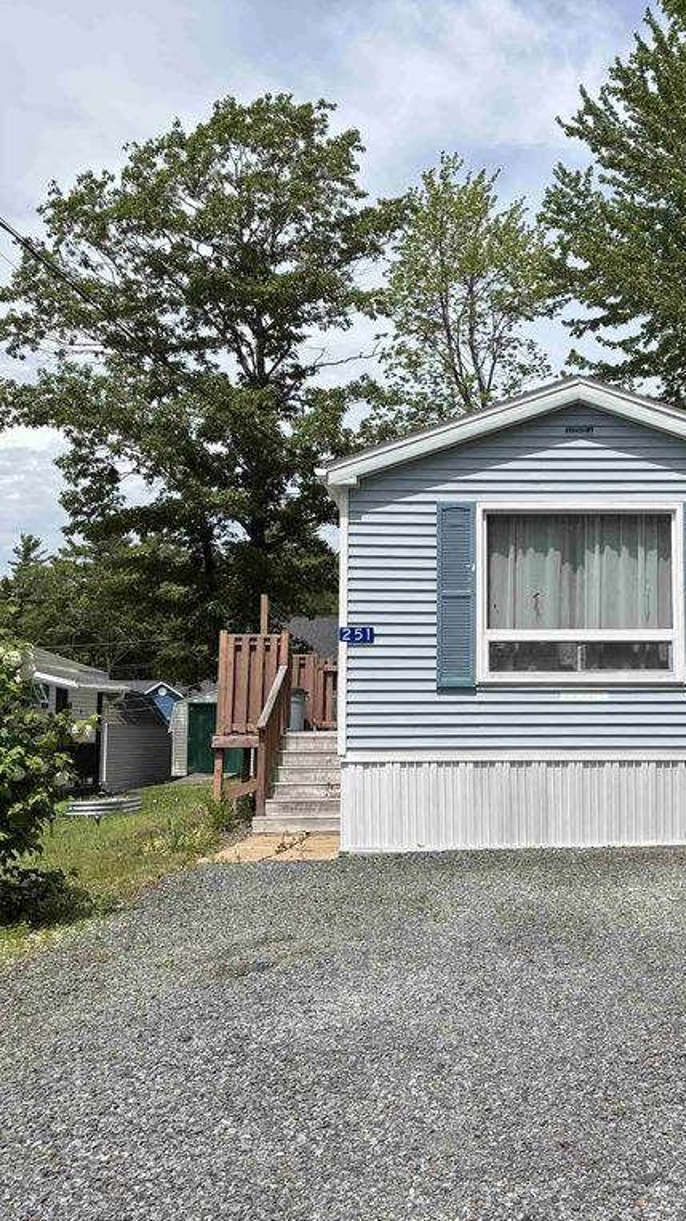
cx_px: 512
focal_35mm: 38
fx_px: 1229
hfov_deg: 30.7
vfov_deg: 52.8
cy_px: 611
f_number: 1.6
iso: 50
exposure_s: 1/3937
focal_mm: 5.96
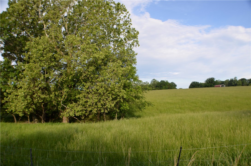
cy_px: 83
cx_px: 126
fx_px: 230
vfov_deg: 39.8
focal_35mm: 33
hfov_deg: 57.3
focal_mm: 22
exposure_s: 1/200
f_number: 6.3
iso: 100
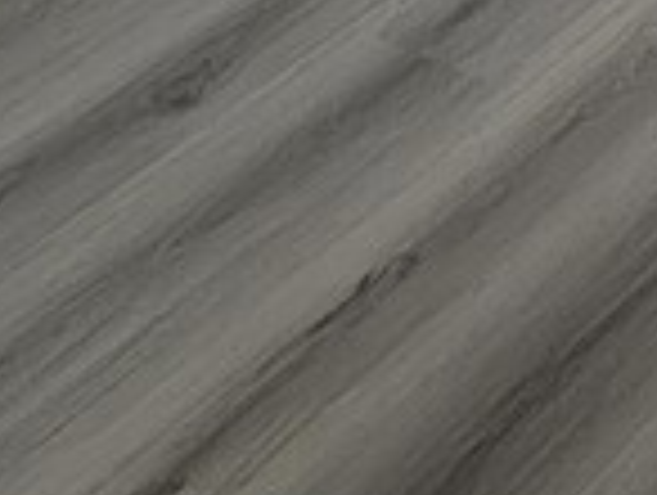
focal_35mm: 91
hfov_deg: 16.2
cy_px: -806
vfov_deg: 12.0
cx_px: 1336
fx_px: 1730
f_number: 2.2
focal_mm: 2.2
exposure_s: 1/60
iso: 50
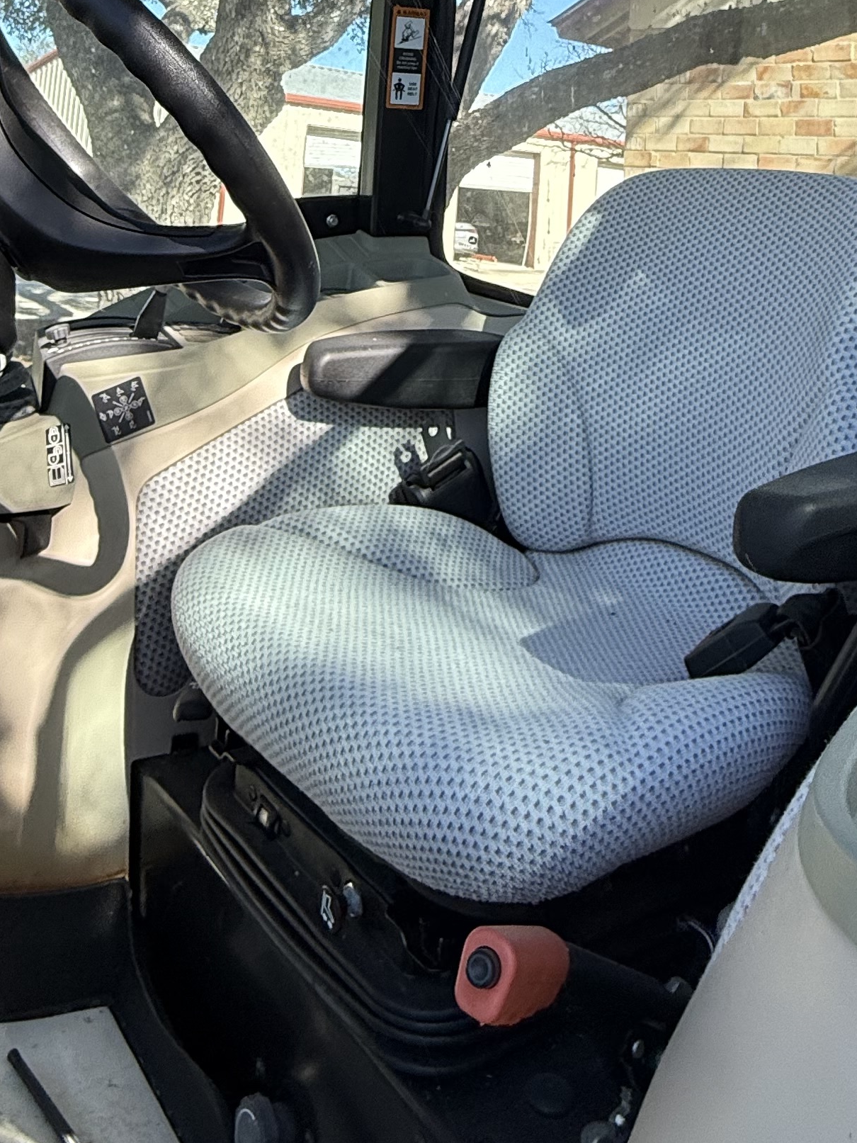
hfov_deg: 40.7
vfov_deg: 46.1
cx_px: 402
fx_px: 1155
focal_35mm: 35
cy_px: 59
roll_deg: -4.8
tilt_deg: +8.9
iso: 64
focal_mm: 2.22
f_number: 2.2
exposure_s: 1/451
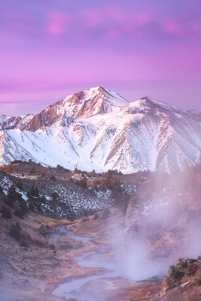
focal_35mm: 80
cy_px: 228
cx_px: 96
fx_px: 669
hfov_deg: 17.1
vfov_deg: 25.0
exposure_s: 25
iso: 64
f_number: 11
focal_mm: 50
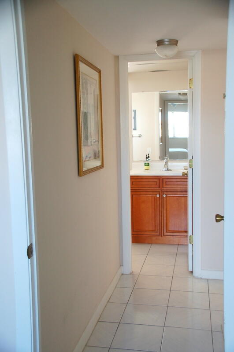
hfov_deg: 34.1
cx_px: 117
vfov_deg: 49.6
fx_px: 381
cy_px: 176
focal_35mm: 39
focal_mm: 26
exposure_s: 1/50
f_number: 4
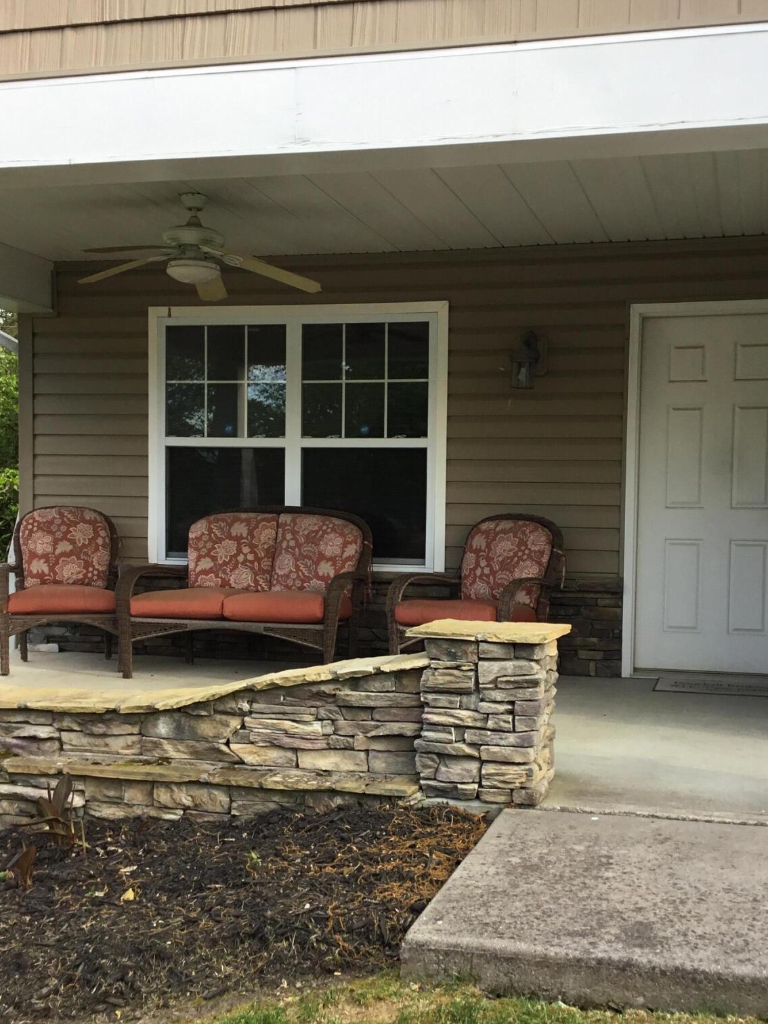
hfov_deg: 35.1
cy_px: 570
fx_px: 1213
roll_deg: +0.2
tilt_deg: -2.0
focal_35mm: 41
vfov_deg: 45.7
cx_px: 448
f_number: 2.4
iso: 25
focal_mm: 3.3
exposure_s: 1/180
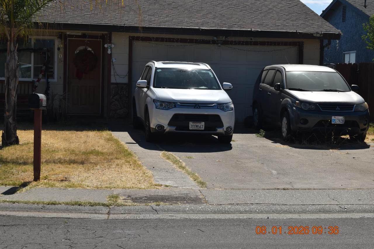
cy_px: 124
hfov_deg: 24.6
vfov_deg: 16.5
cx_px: 187
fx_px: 857
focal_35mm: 82
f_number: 14
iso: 100
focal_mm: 55
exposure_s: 1/200
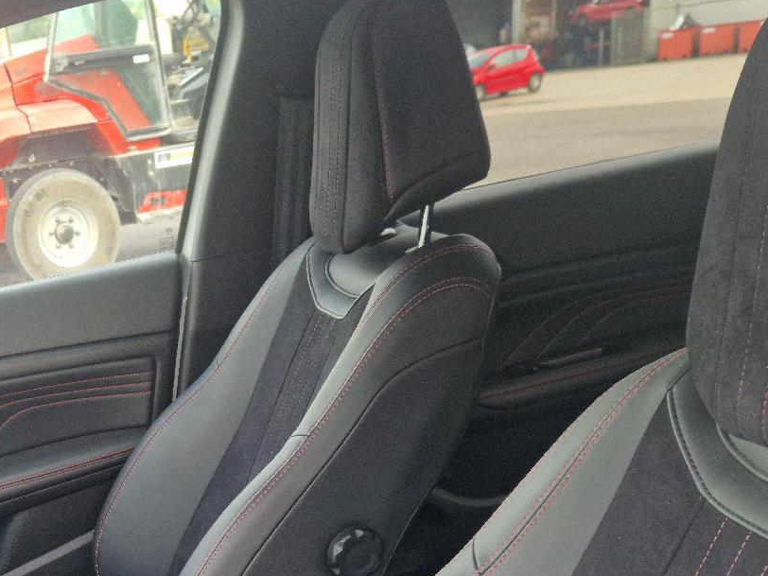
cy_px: 613
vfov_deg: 26.6
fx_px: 1131
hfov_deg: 36.5
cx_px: 182
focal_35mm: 51
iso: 50
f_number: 1.8
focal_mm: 5.4
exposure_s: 1/100
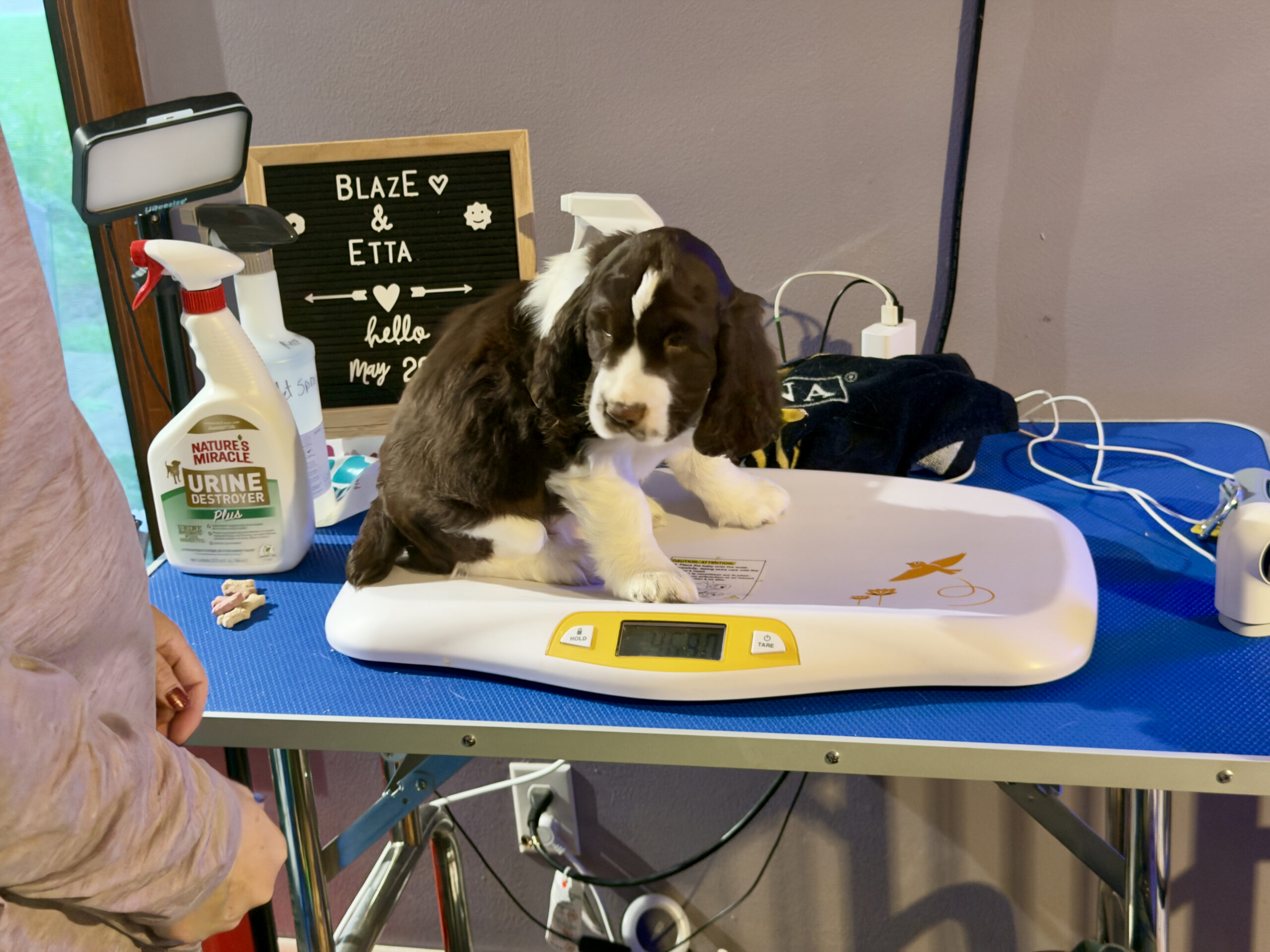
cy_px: 476
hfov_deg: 39.7
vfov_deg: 30.3
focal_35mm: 48
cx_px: 635
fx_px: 1761
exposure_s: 1/30
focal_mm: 6.76
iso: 400
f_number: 1.78
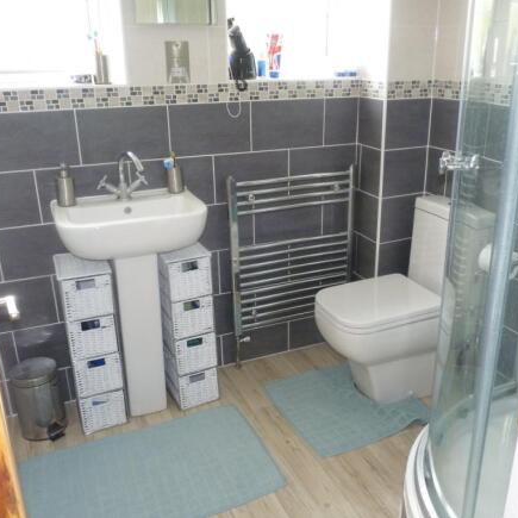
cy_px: 259
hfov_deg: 51.1
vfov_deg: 51.1
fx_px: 542
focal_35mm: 32
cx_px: 279
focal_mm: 4.8
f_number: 2.8
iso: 250
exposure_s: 1/30
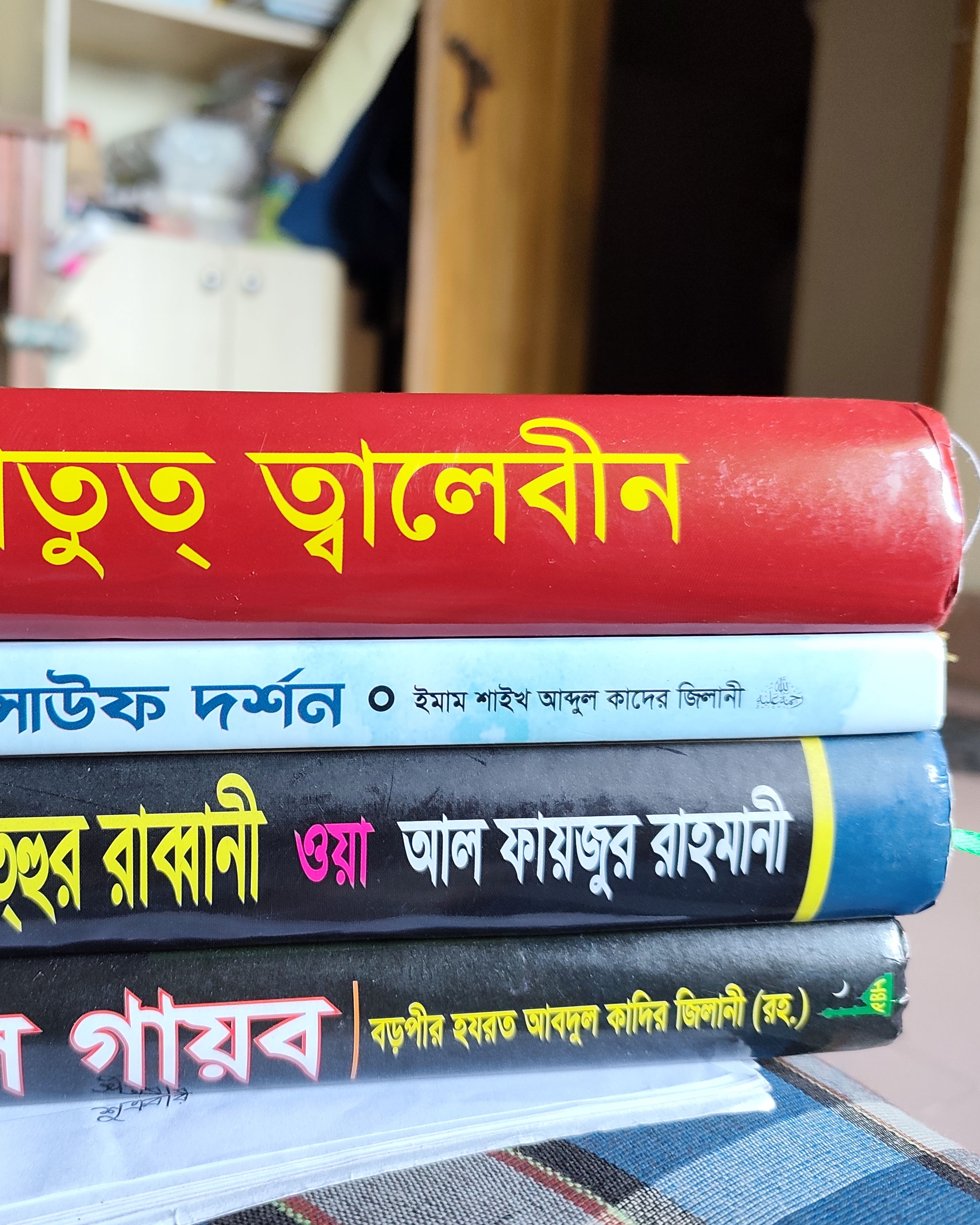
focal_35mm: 32
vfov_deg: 55.7
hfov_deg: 44.7
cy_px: 605
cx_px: 285
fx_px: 1160
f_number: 1.6
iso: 200
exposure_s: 1/61.7
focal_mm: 5.84
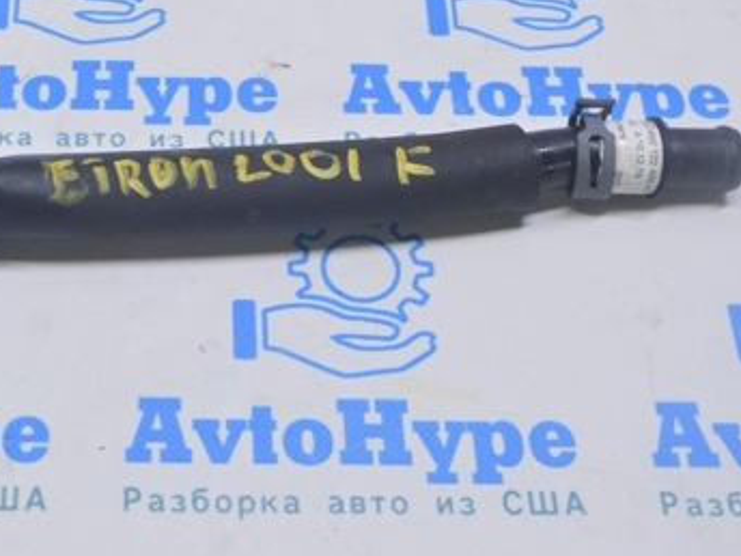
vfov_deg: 19.4
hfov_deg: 25.6
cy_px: 105
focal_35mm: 75
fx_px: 1605
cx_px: 157
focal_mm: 28
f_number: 5.6
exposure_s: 1/25
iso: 400
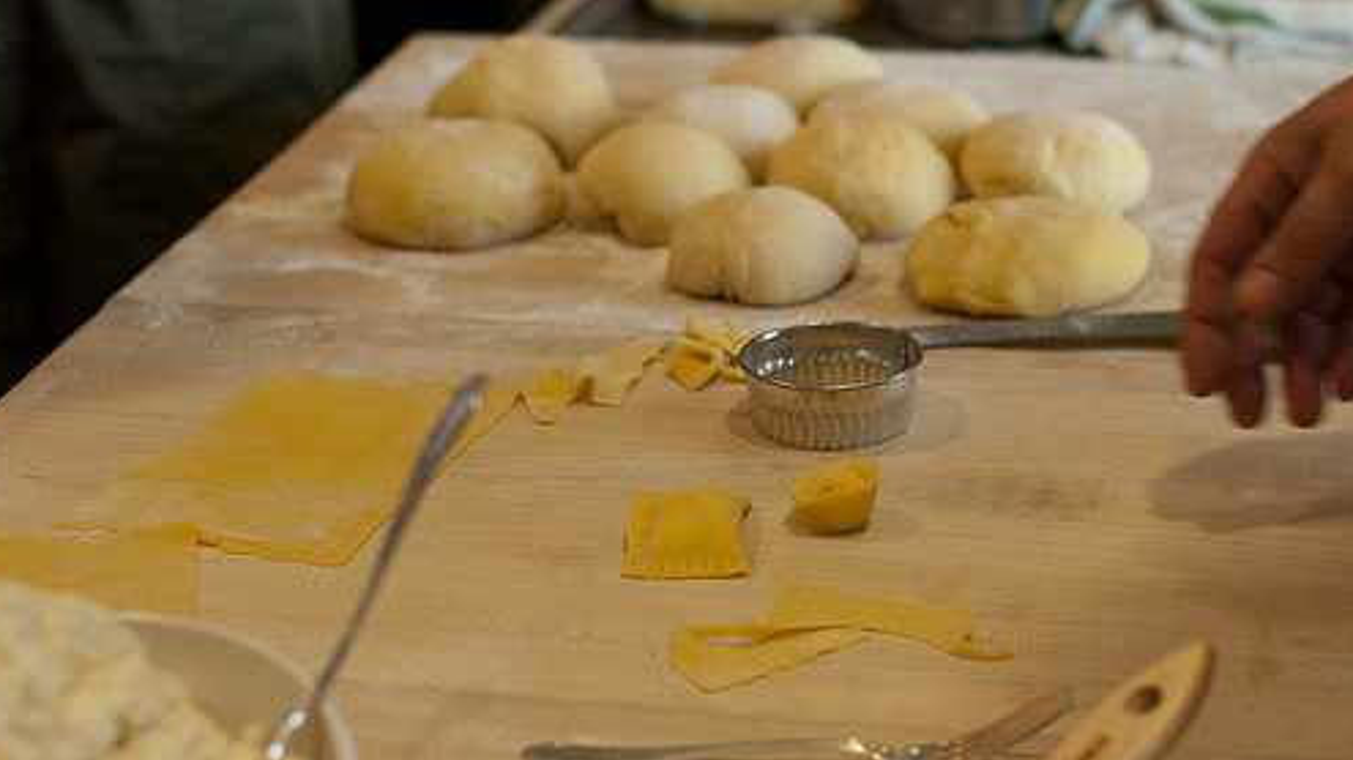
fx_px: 3299
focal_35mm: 92
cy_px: 436
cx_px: 757
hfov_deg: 23.2
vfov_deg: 13.1
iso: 800
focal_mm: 50
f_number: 2.8
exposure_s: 1/180
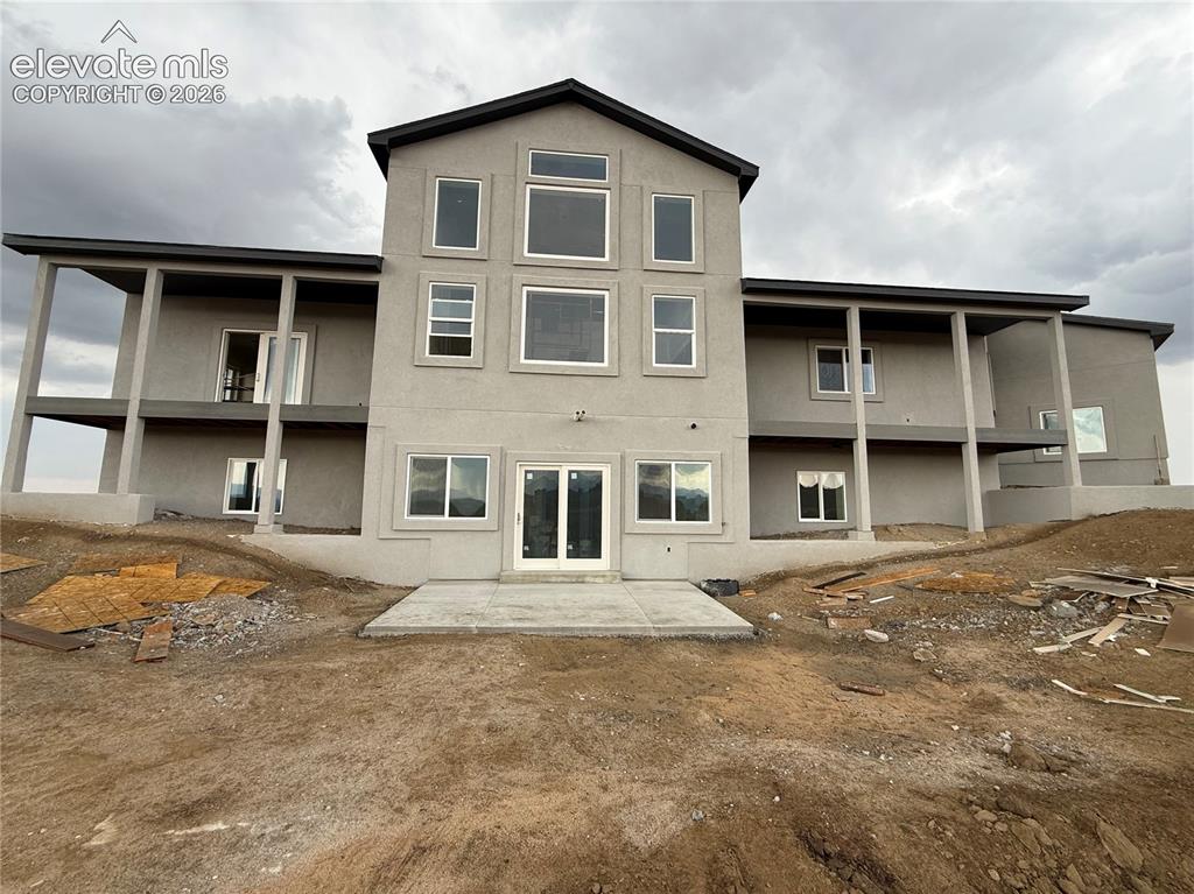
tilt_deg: +7.9
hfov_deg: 102.1
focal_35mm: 14
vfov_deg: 85.6
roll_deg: -0.6
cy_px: 447
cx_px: 597
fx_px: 483
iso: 50
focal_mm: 2.22
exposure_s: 1/233
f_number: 2.2
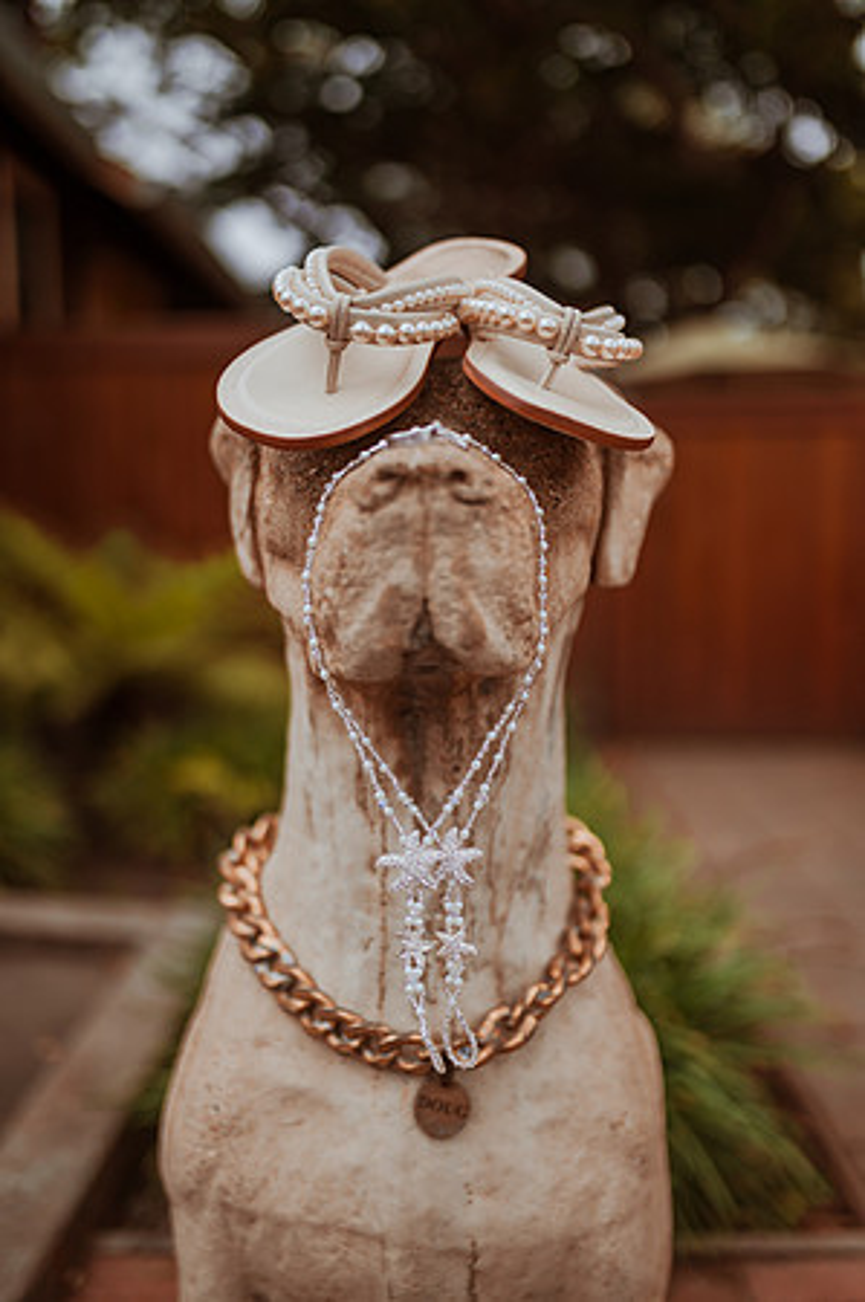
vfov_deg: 54.5
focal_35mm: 35
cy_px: 651
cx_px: 432
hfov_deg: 37.8
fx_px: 1264
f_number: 1.4
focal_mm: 35
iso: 200
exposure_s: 1/8000
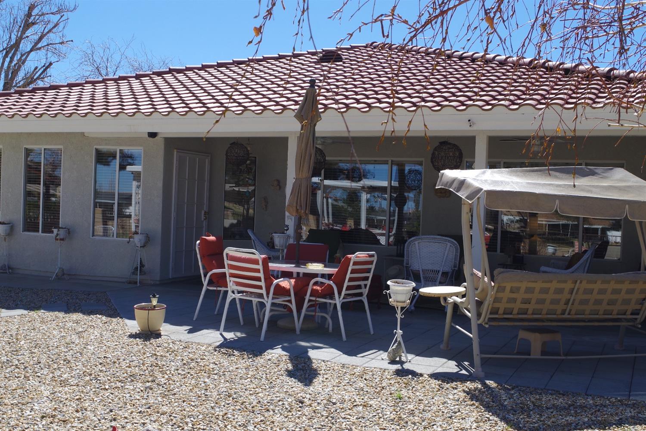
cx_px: 323
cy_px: 216
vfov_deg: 34.2
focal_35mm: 39
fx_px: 700
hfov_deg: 49.6
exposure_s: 1/125
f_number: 11
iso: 200
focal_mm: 26.25
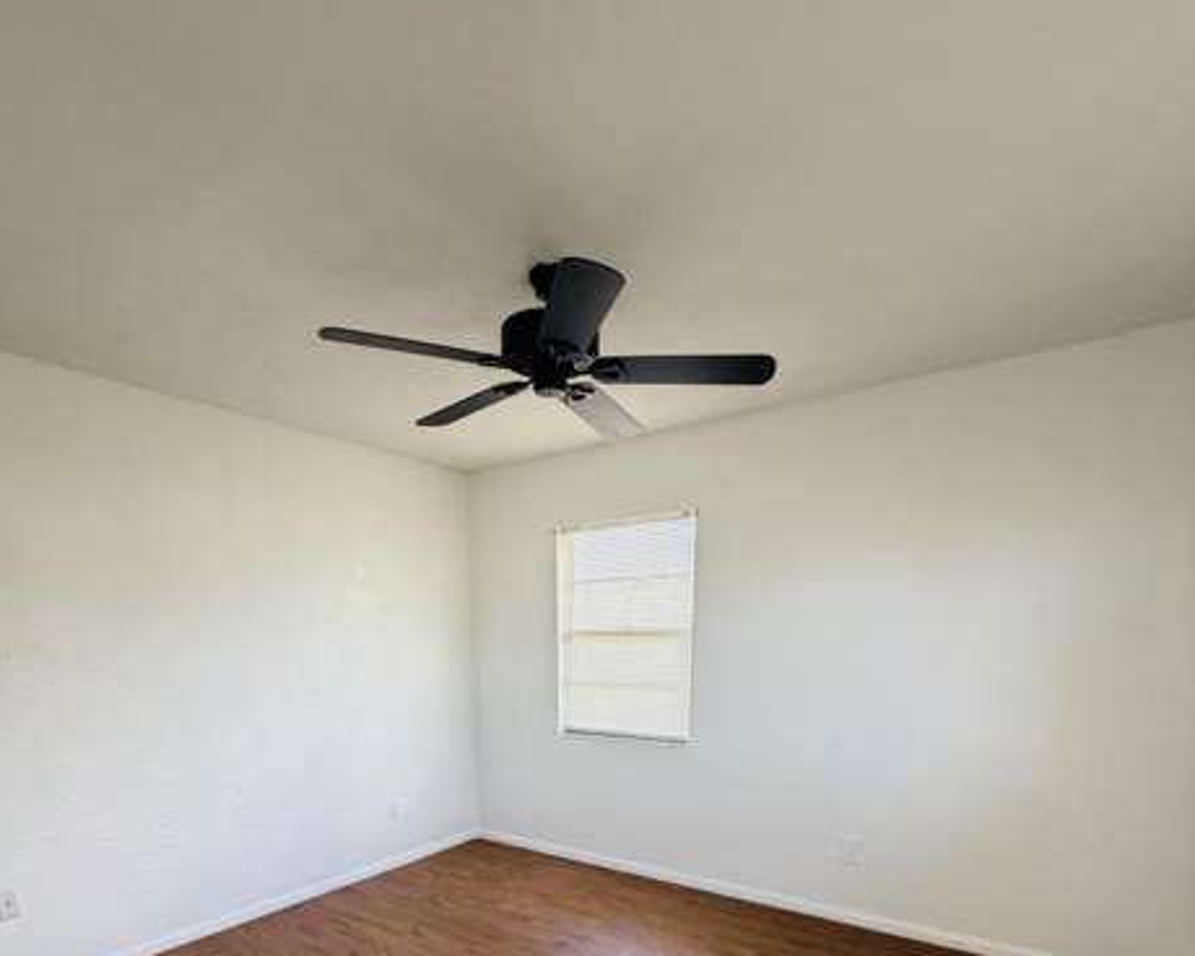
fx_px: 672
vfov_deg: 64.4
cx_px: 574
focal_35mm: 19
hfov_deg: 83.2
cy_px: 769
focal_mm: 2.22
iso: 200
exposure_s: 1/121
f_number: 2.2
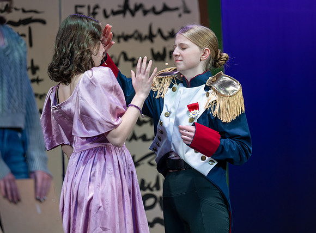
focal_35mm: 284
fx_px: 2576
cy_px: 93
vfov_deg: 5.2
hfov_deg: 7.0
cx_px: 154
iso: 250
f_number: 2.8
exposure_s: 1/250
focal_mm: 200
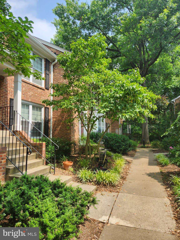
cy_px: 120
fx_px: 159
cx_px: 90
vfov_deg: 73.9
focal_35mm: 23
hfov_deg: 58.9
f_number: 1.8
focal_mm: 5.4
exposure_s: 1/711
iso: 20
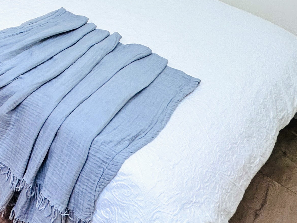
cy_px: -98
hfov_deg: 28.1
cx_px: -136
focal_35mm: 48
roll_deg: -3.6
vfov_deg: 24.5
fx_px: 412
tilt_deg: -17.3
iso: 80
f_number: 2.2
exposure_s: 1/100
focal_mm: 2.22
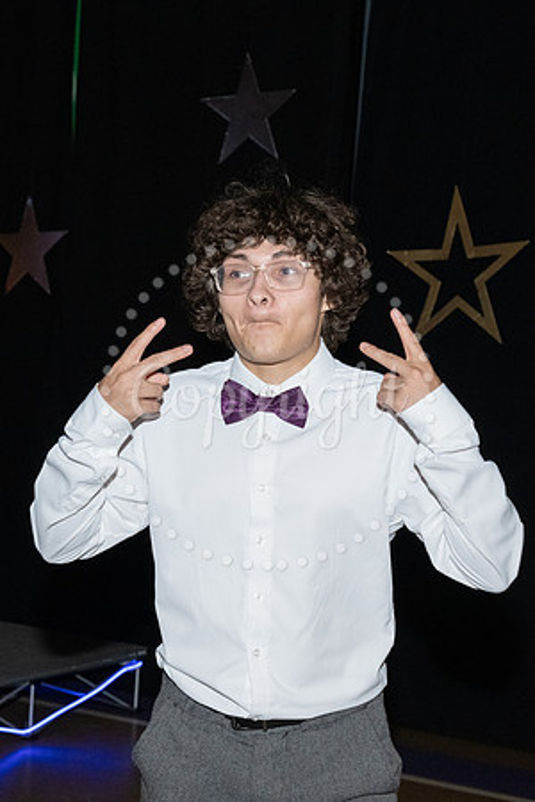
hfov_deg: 17.8
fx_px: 1705
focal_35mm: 77
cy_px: 401
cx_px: 268
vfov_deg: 26.5
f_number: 5.6
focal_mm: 51
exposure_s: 1/125
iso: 6400
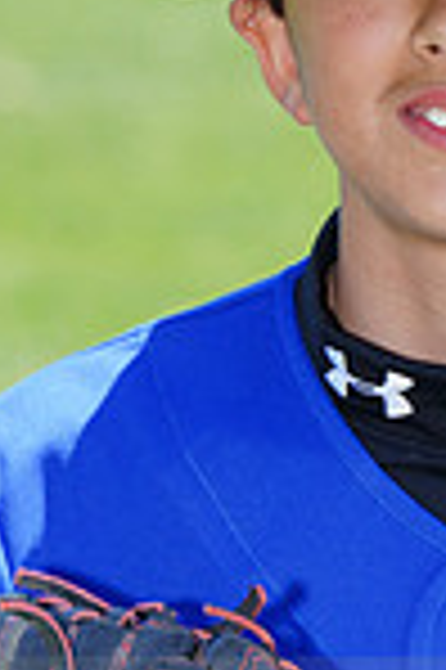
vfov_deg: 2.7
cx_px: 489
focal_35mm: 778
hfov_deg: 1.8
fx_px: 14490
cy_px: 719
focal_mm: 200
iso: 200
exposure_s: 1/200
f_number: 9
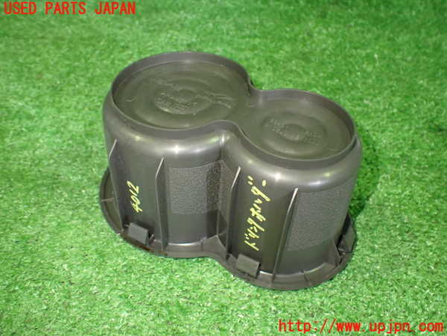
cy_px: 168
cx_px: 224
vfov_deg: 46.8
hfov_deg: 60.0
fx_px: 387
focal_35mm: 30
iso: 800
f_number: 2.3
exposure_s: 1/40
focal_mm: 5.4
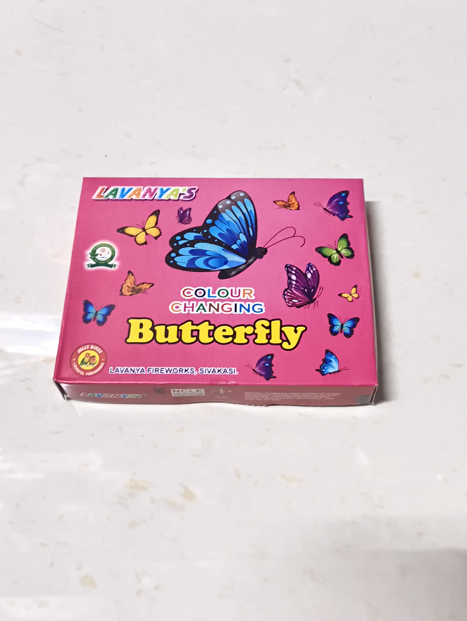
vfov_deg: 44.7
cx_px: 234
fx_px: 754
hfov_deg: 34.4
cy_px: 310
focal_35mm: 42
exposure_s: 1/20
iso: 2000
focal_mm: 5.56
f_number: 1.87
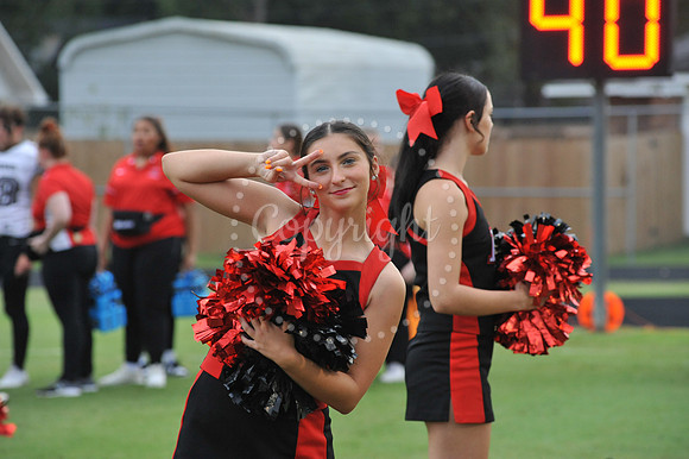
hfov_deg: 10.3
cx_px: 344
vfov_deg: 6.9
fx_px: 3825
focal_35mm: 200
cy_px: 230
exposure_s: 1/250
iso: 2000
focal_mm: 200
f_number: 6.3
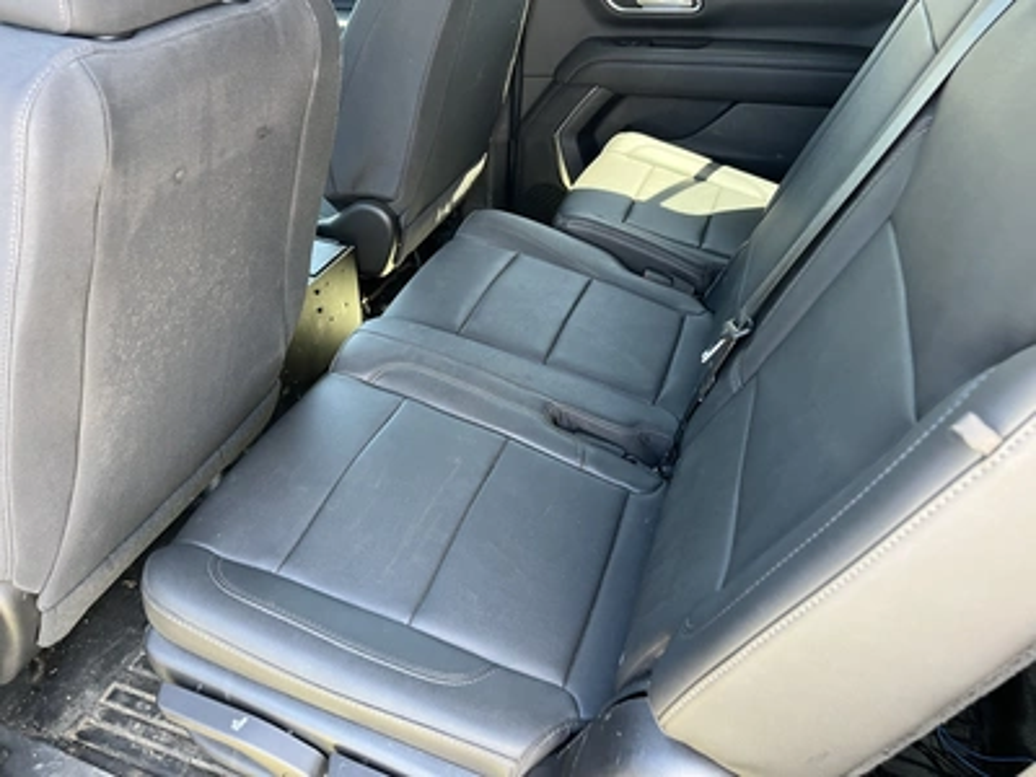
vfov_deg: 53.1
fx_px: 778
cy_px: 388
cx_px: 518
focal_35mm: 26
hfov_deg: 67.3
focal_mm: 5.1
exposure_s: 1/73
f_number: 1.6
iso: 125
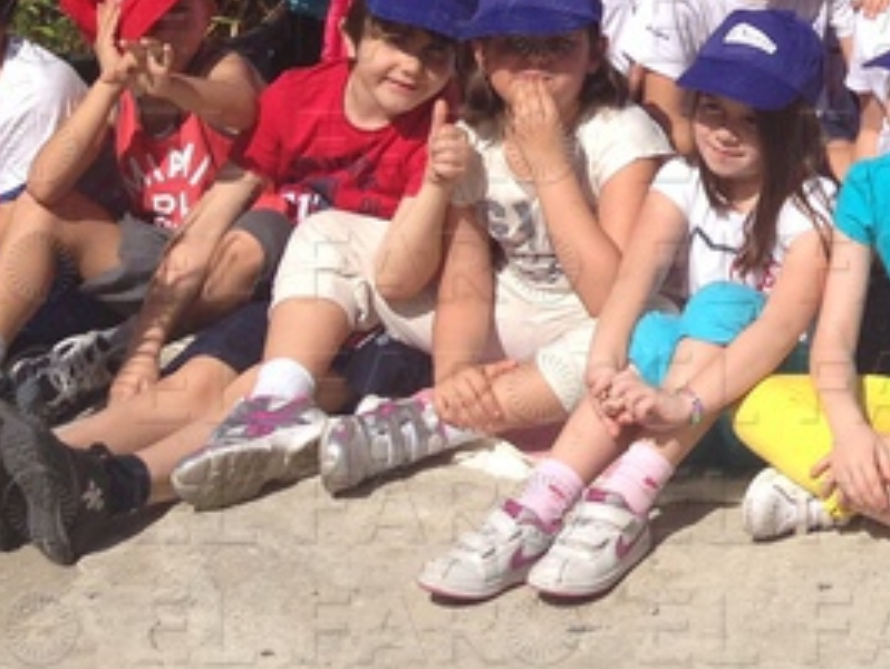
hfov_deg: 14.5
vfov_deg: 11.3
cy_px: -311
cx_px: 1318
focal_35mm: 127
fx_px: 3268
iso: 50
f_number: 2.4
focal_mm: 4.12
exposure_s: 1/2584
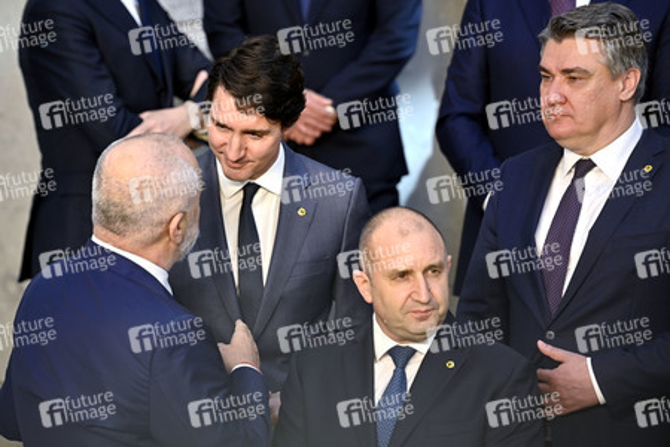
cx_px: 335
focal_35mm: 175
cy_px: 224
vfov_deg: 7.8
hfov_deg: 11.7
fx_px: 3257
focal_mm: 175
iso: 400
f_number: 2.8
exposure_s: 1/400
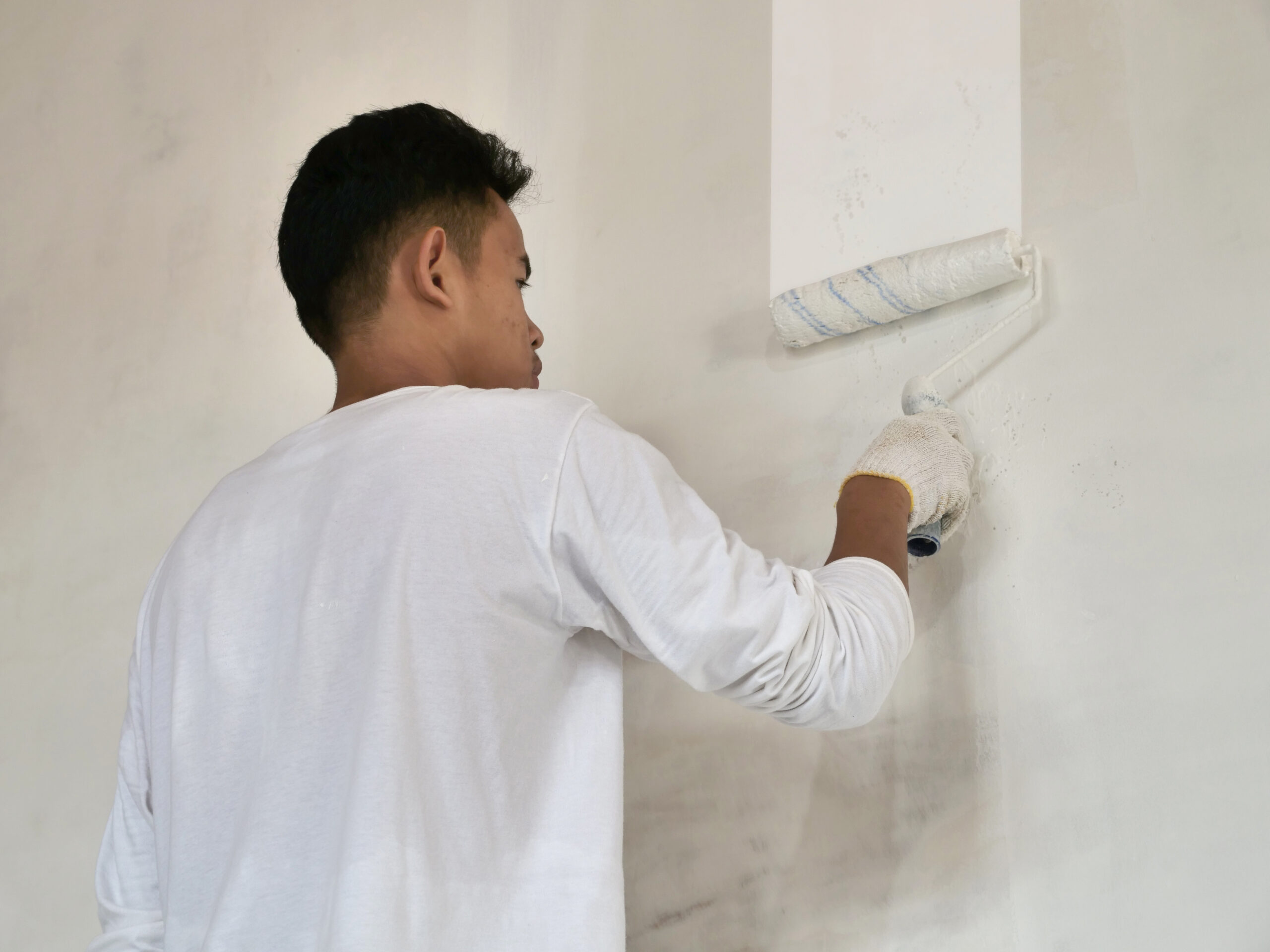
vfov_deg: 21.0
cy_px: 476
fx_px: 2568
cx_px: 635
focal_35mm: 70
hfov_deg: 27.8
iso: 200
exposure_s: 1/60
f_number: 5
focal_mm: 35
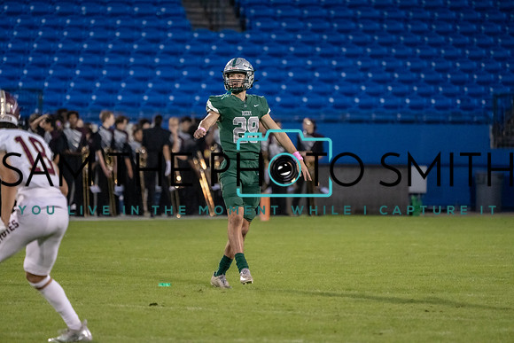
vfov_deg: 3.4
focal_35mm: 400
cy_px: 172
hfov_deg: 5.2
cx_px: 257
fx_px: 5712
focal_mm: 400
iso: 8000
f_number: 5.6
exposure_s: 1/800
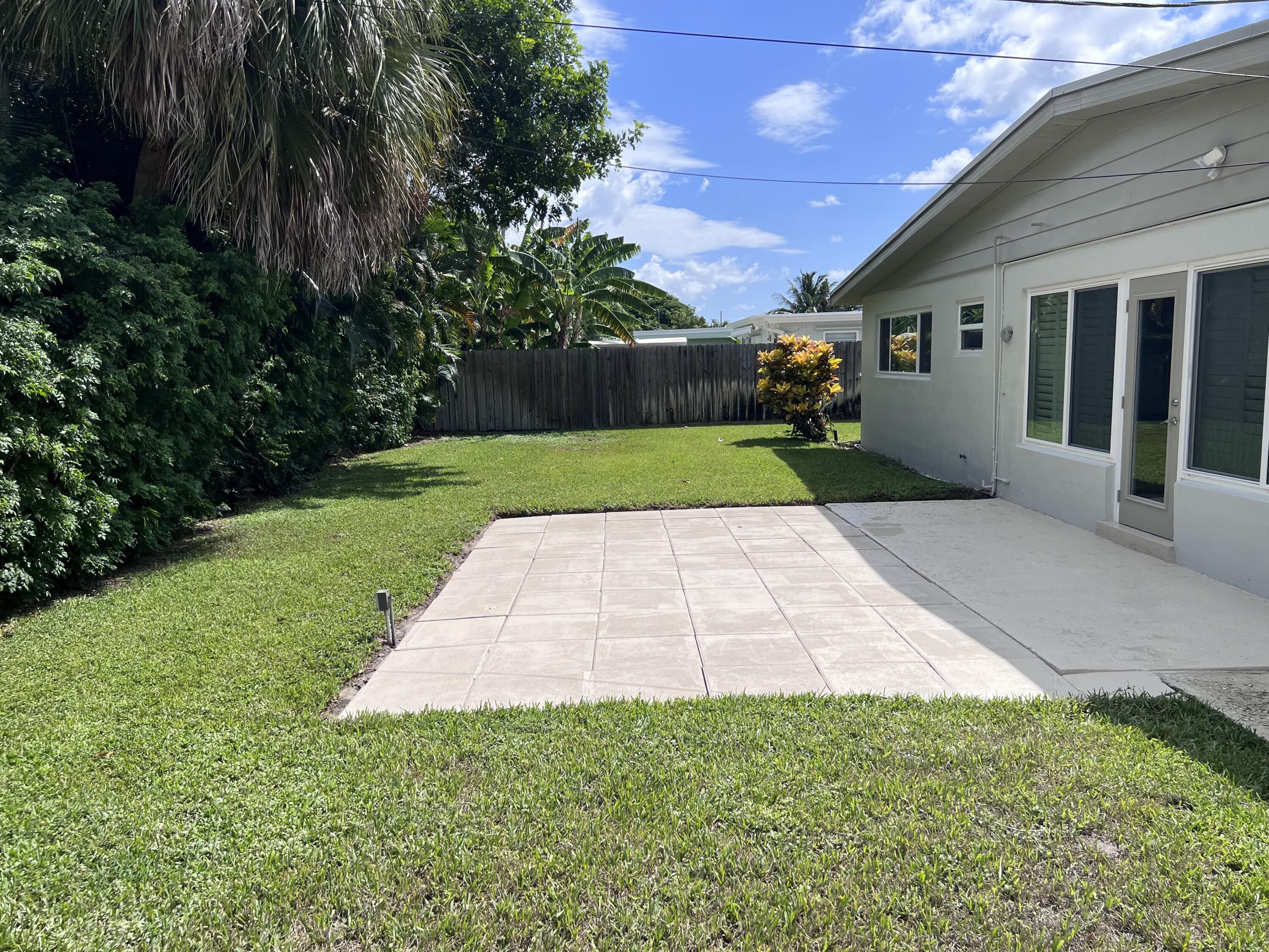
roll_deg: +0.7
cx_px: 634
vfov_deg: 53.1
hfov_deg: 67.3
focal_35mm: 26
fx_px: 953
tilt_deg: -7.4
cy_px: 476
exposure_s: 1/5882
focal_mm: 5.7
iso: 50
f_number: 1.5
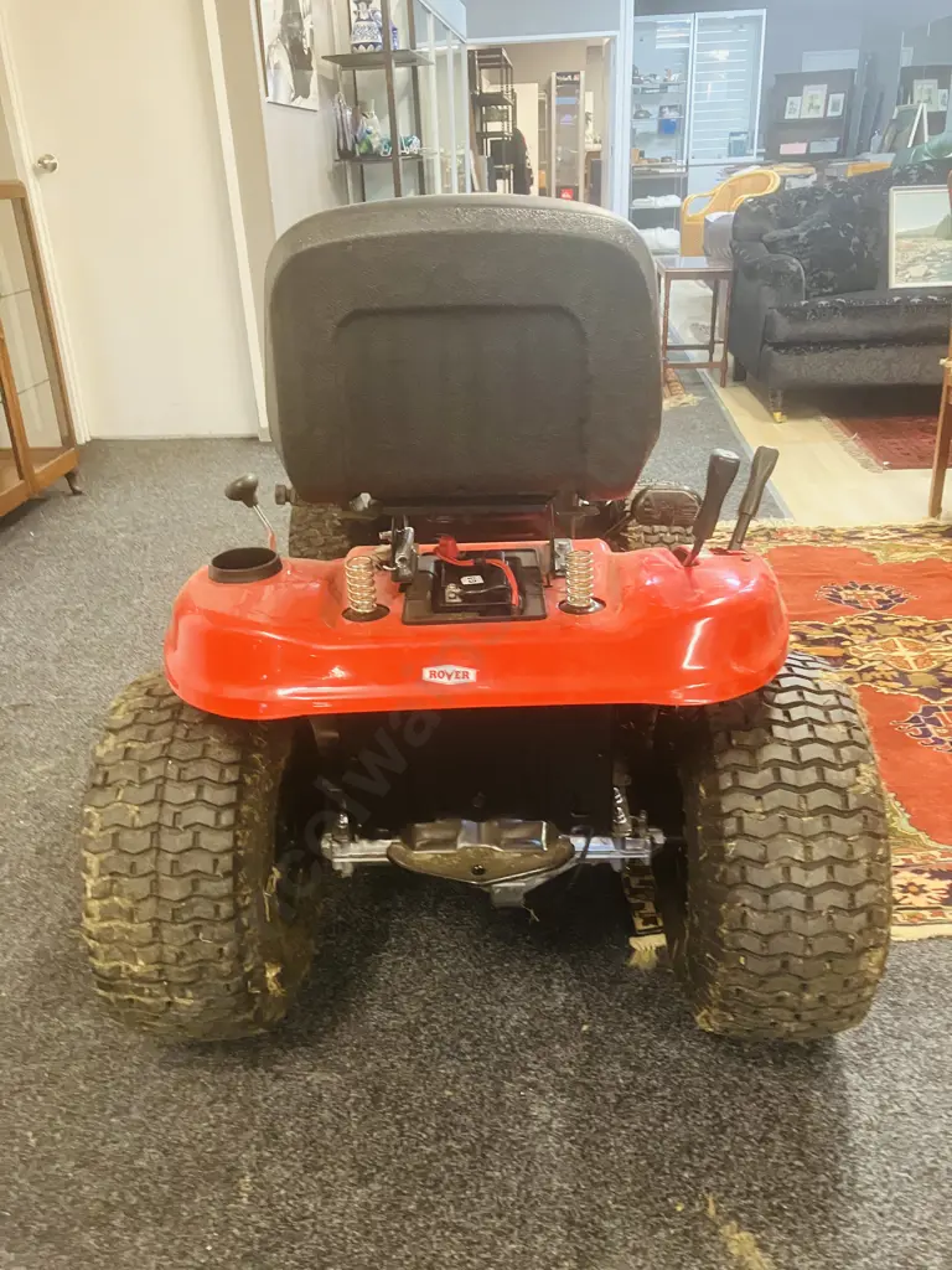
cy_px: 635
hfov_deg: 49.7
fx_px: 1027
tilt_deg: -23.8
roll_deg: +2.1
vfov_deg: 63.4
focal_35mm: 28
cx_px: 476
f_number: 1.8
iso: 400
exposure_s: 1/33
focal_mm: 3.99
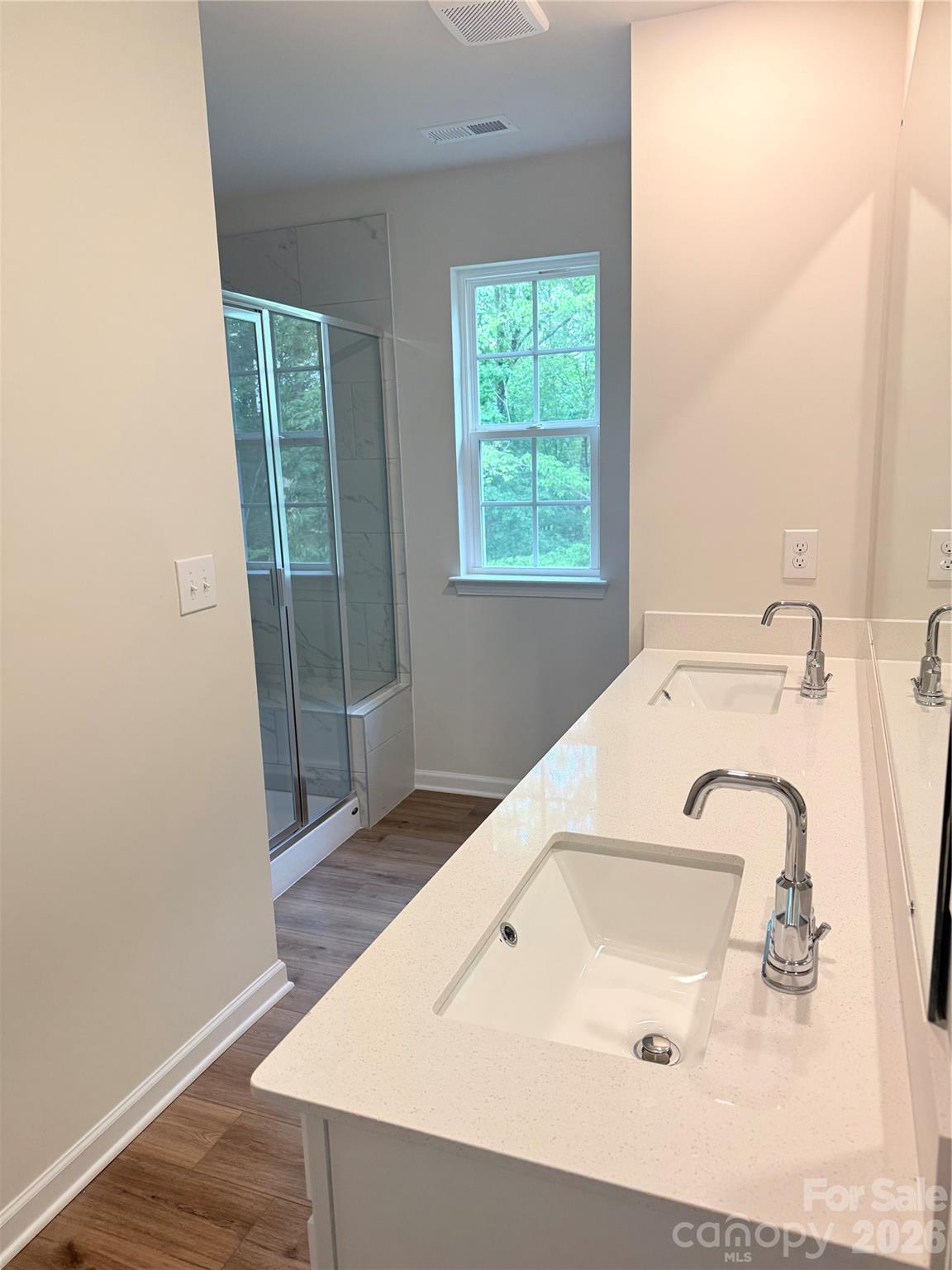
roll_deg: +1.5
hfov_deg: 56.8
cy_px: 635
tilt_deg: -10.3
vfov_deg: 71.6
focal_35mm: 24
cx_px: 476
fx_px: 880
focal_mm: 6.76
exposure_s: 1/120
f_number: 1.78
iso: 200
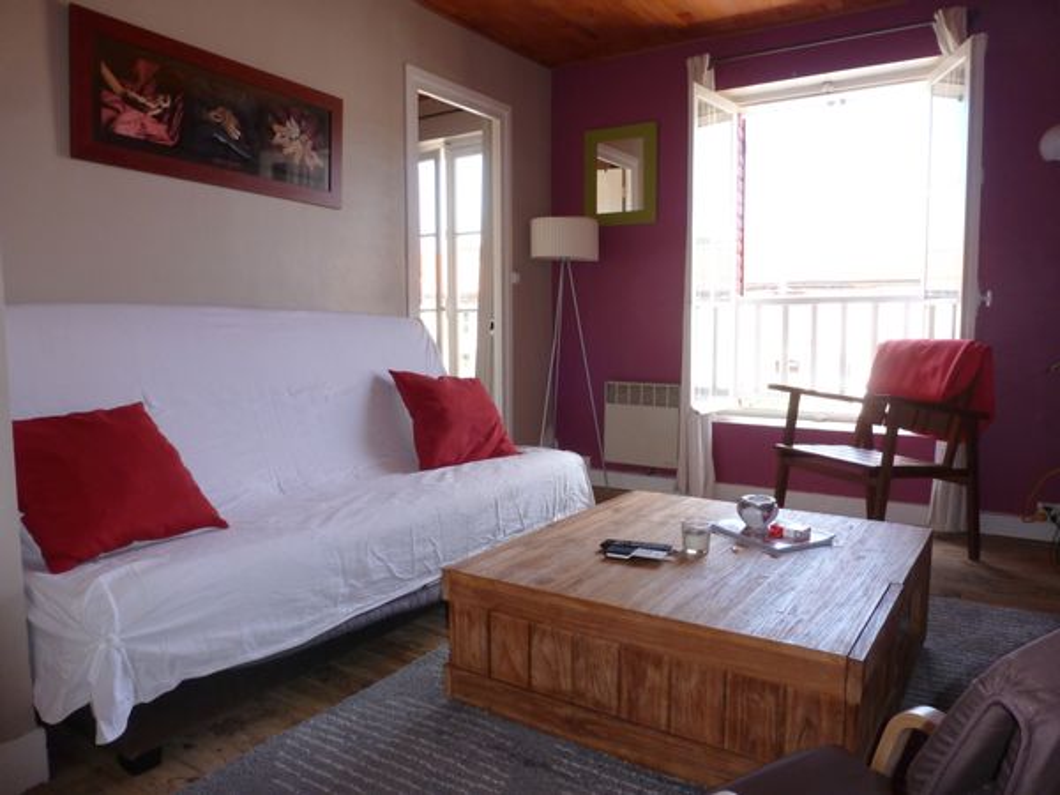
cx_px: 530
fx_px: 735
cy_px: 398
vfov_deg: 56.8
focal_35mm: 24
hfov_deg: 71.6
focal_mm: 4.3
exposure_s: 1/60
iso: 160
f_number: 3.3
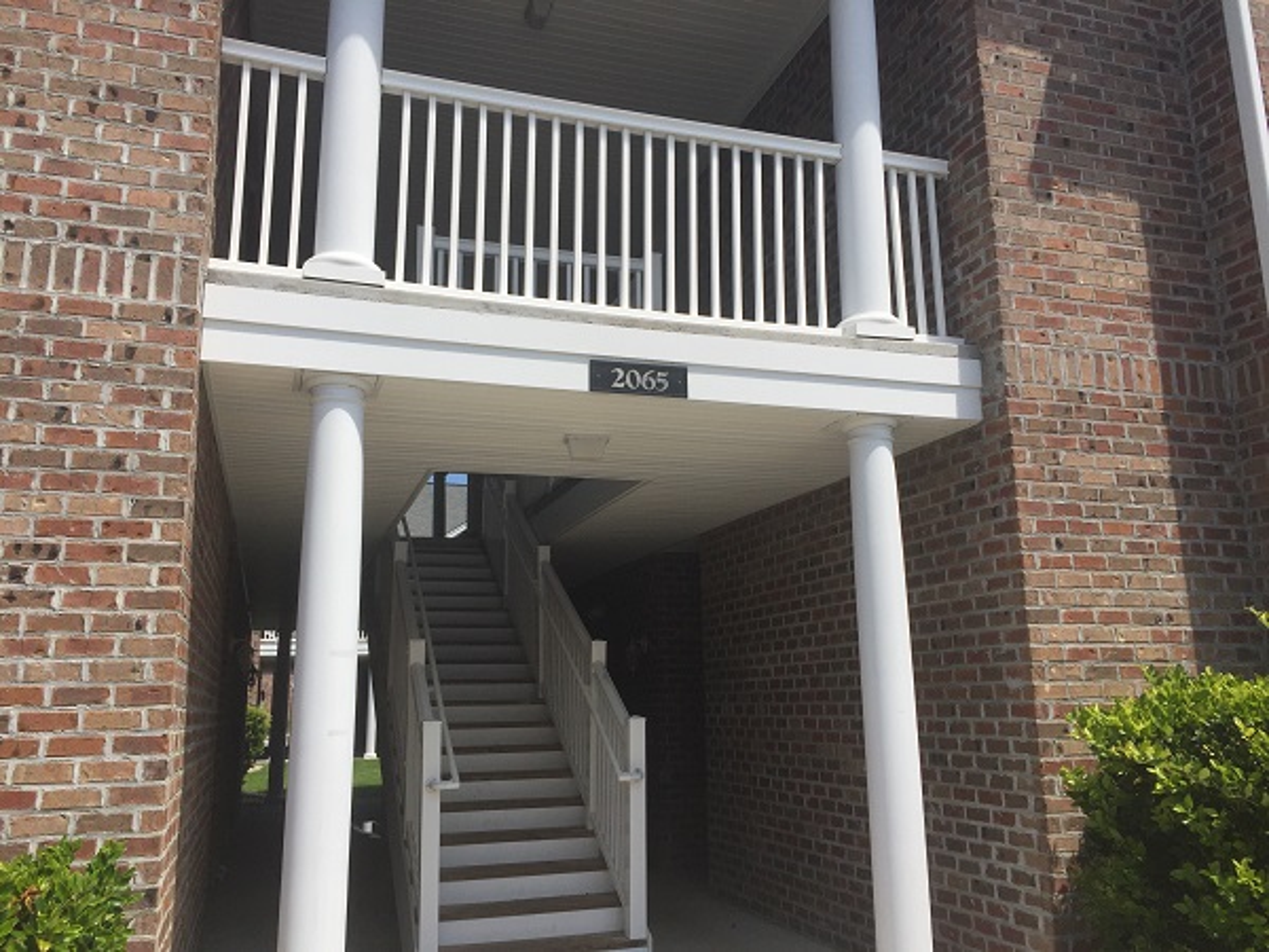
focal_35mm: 29
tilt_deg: +11.7
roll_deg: +0.3
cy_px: 476
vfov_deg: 48.2
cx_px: 634
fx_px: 1063
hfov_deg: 61.7
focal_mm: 4.15
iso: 32
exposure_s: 1/2825
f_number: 2.2
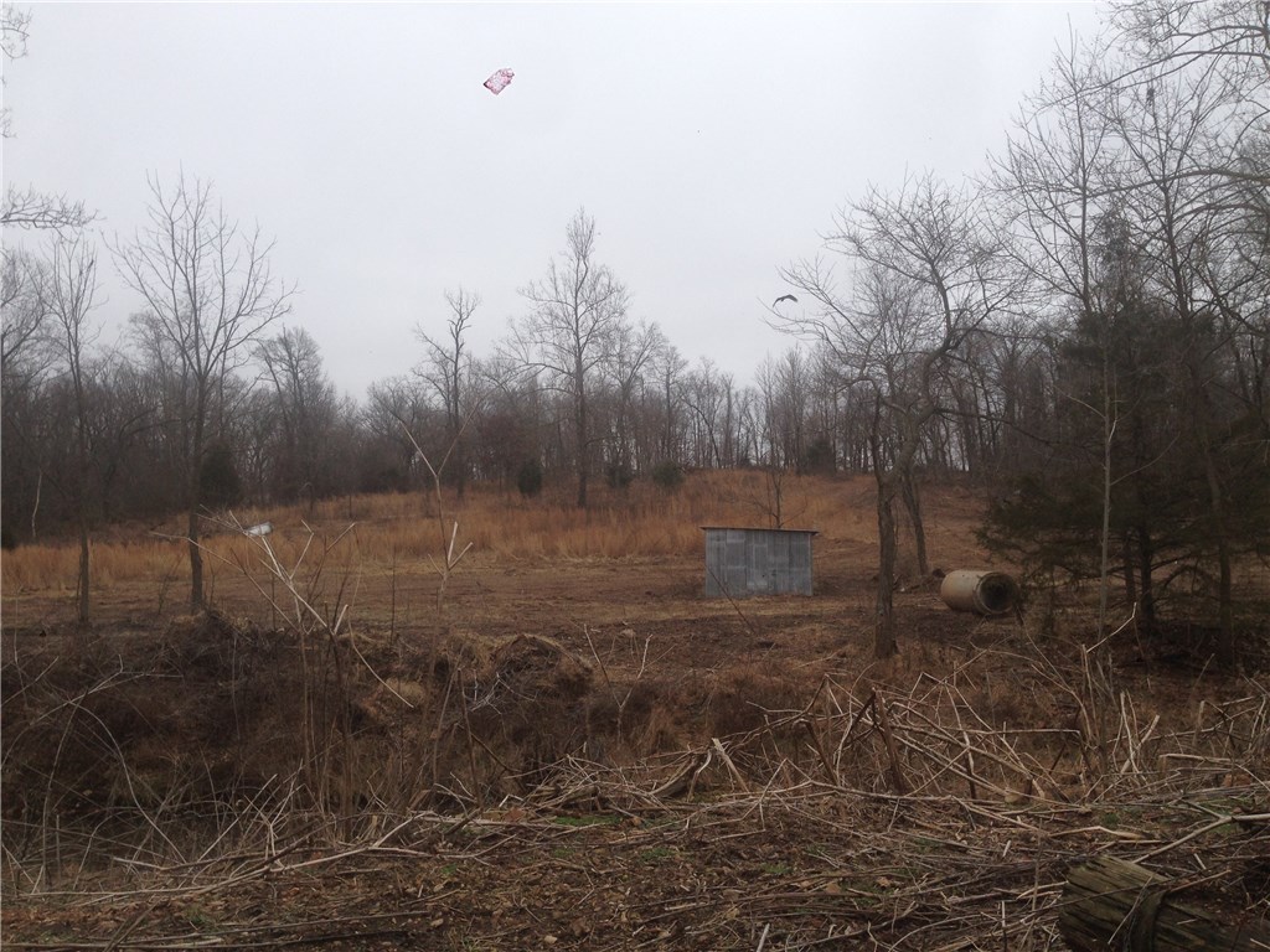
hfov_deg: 55.4
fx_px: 1211
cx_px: 635
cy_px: 476
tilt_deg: +6.0
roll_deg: +0.3
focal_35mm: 33
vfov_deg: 42.9
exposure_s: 1/723
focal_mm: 4.12
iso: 50
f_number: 2.4
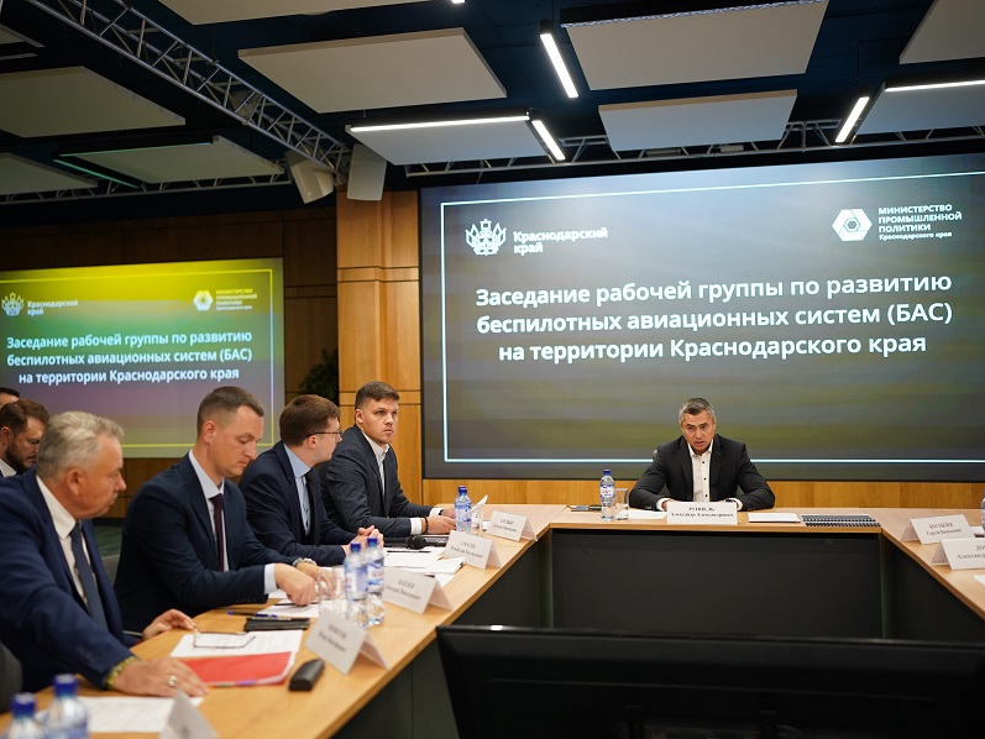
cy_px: 370
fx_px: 1081
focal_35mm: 38
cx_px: 436
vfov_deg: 37.7
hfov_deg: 48.9
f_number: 1.4
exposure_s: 1/200
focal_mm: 35
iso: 500
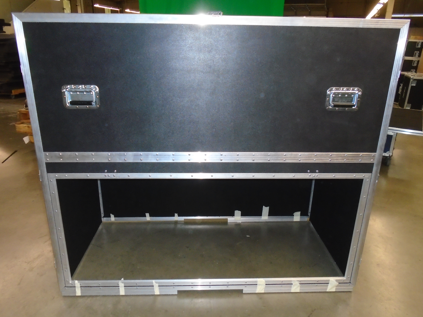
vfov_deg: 53.1
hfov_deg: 67.3
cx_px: 212
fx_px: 318
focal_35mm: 26
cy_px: 158
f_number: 3.2
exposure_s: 1/30
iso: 400
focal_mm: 4.6
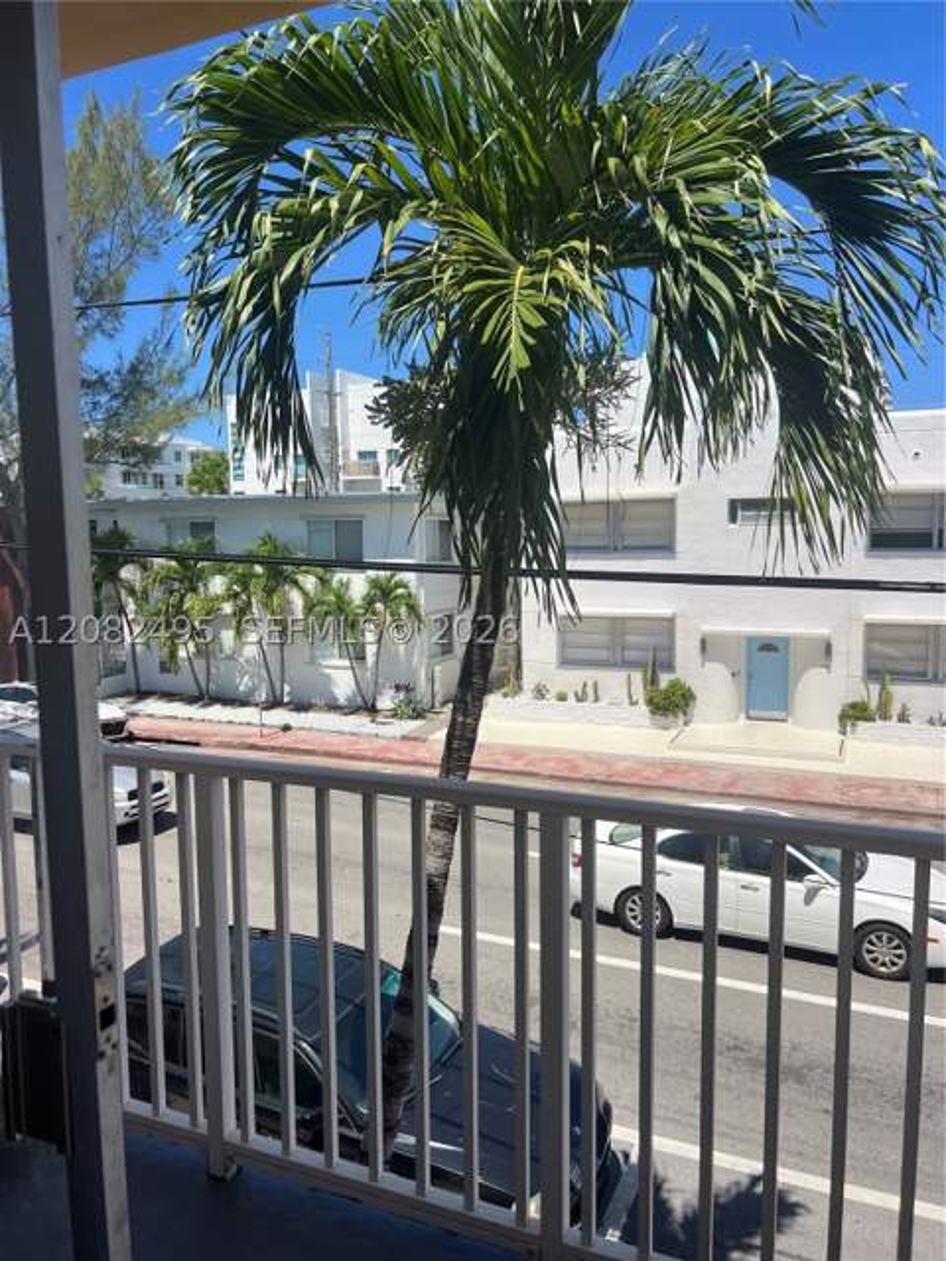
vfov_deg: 67.3
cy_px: 630
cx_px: 473
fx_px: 947
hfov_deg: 53.1
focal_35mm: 26
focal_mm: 5.7
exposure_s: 1/5319
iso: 50
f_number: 1.5
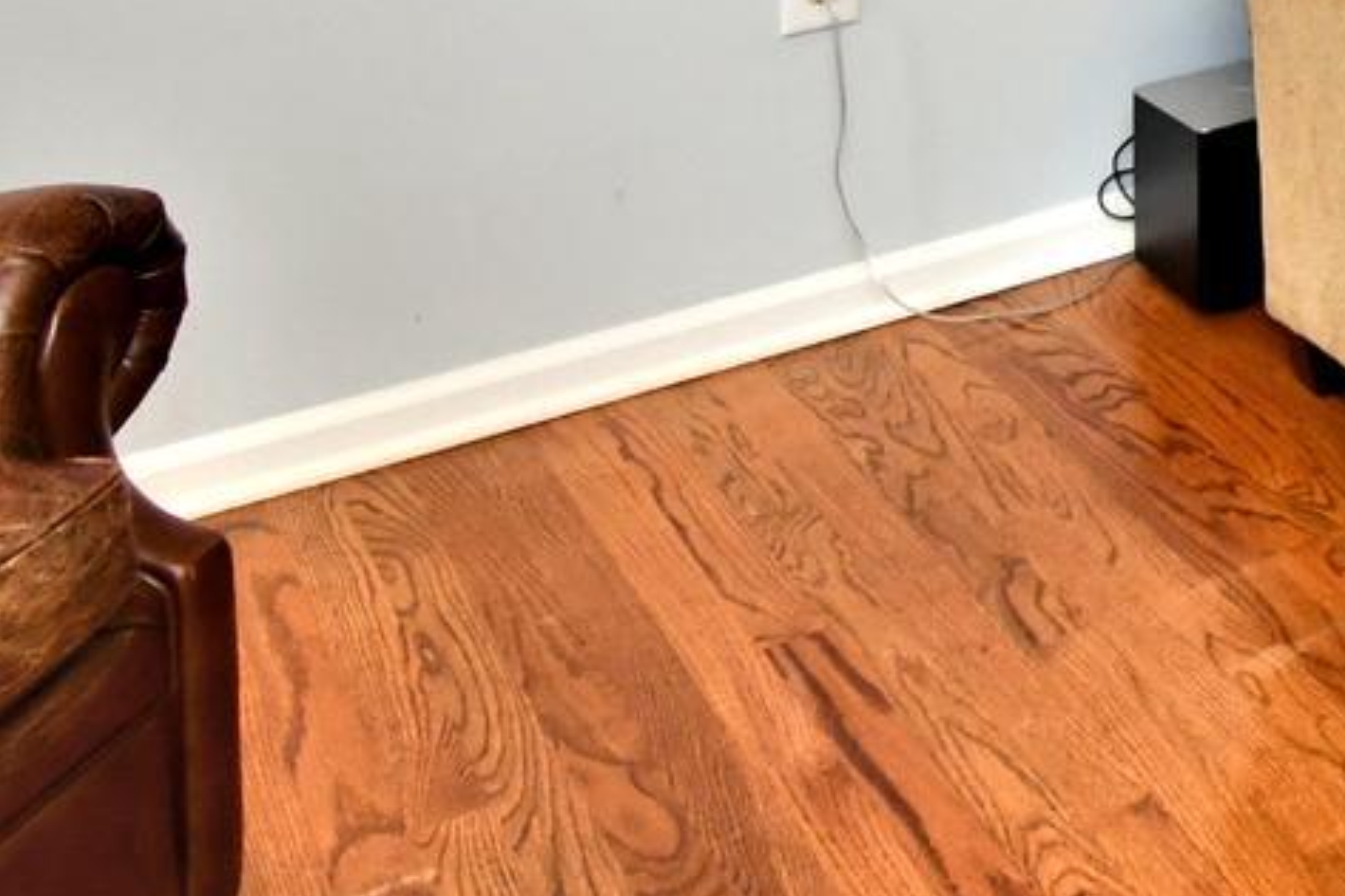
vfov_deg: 17.1
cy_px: -732
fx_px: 2427
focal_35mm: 65
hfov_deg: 23.3
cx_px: 2136
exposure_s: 1/125
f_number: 4.5
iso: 1250
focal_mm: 10
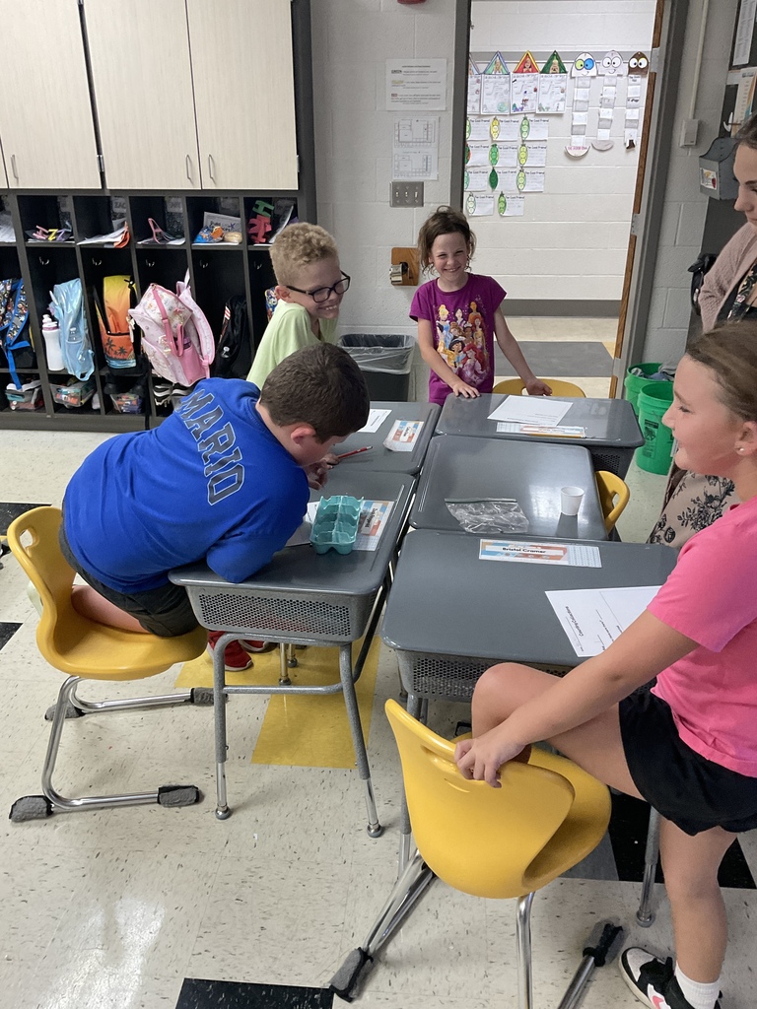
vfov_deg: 61.7
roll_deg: +0.5
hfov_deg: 48.2
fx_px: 846
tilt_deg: -27.3
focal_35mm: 29
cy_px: 504
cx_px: 378
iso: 160
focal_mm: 3
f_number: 1.8
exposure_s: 1/60
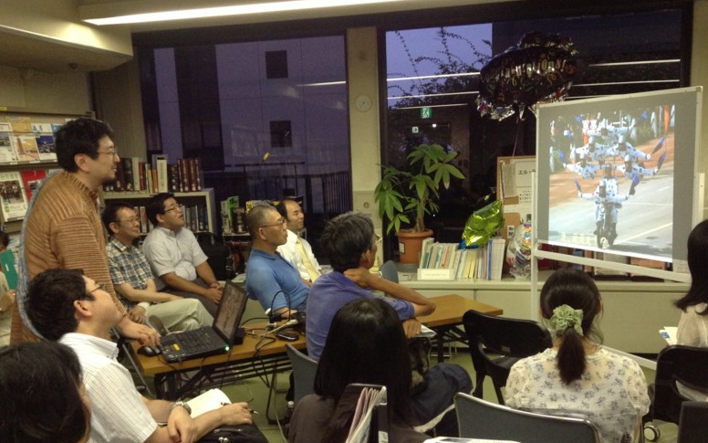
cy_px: 256
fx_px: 695
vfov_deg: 35.3
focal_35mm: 36
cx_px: 351
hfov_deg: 54.0
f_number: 2.4
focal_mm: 3.3
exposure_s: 1/24
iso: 160
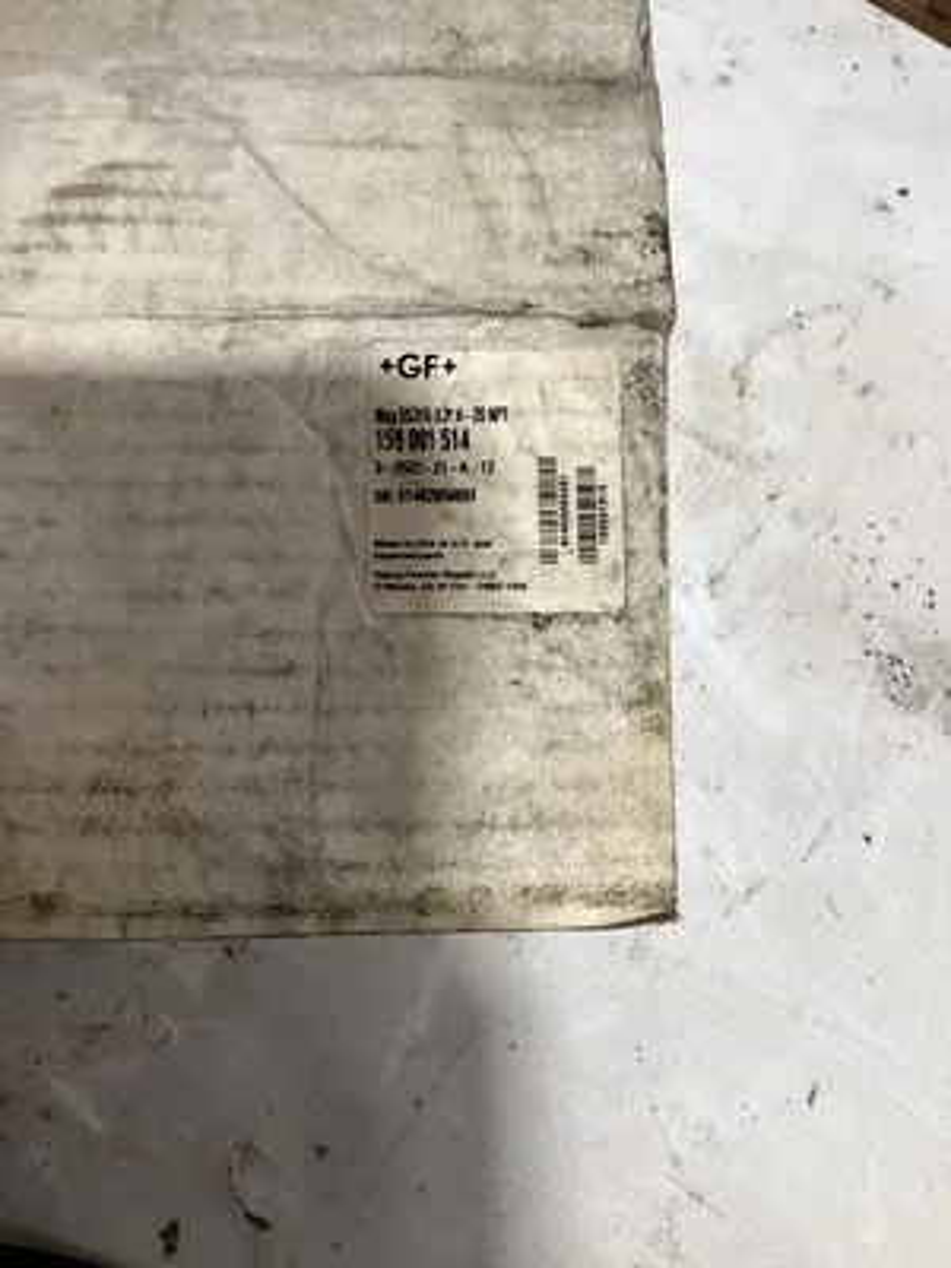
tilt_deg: -68.3
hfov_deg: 45.4
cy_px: 634
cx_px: 476
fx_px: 1136
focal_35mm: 31
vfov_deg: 58.4
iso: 200
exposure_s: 1/50
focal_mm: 3.3
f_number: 2.4
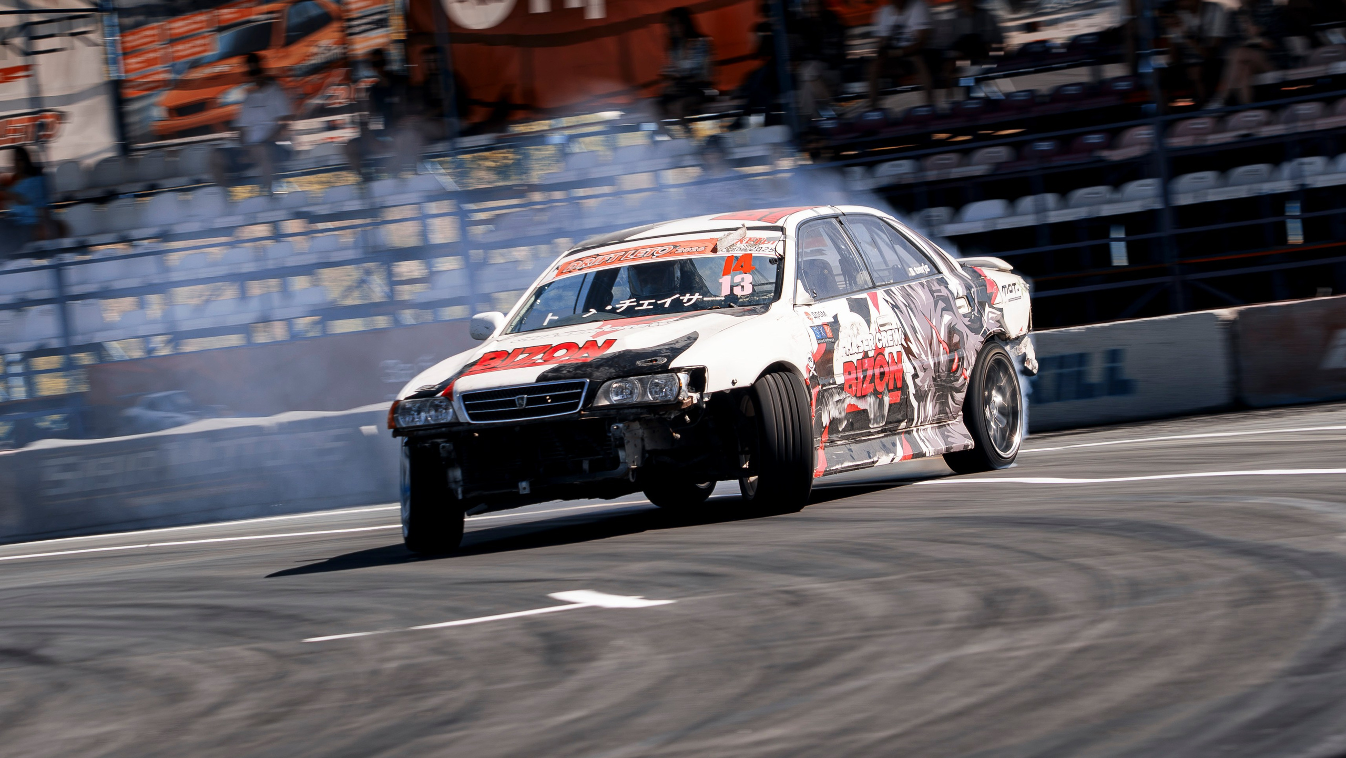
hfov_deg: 9.2
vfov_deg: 5.2
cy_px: 383
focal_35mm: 235
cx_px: 645
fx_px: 8371
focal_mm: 130
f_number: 11
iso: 100
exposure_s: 1/100
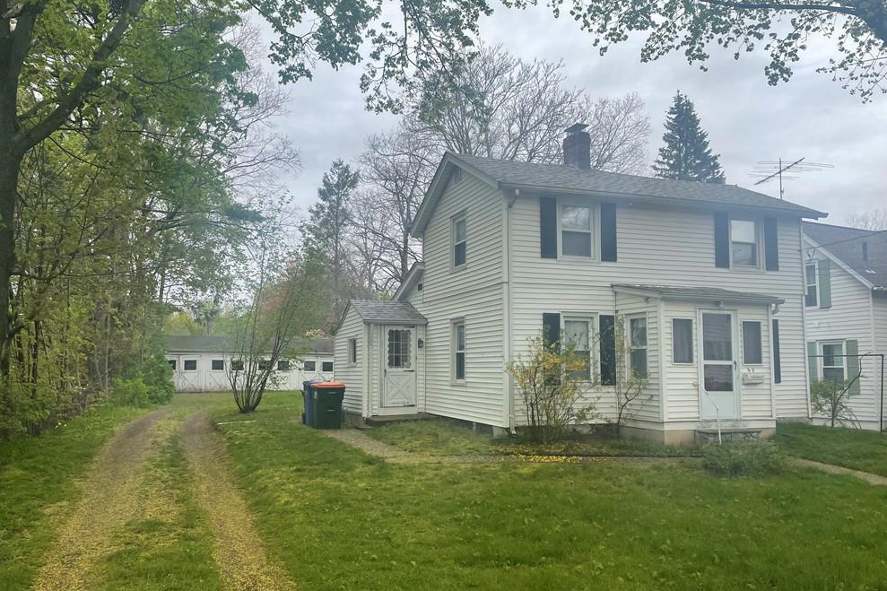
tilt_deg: +3.7
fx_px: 690
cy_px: 326
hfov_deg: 65.5
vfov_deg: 46.3
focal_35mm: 28
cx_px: 446
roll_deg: +0.3
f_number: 1.6
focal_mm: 4.2
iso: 32
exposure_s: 1/1511
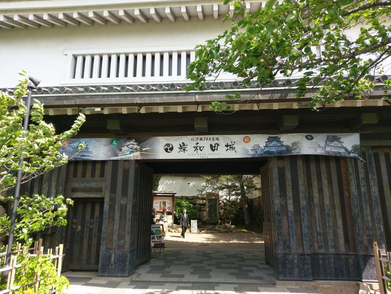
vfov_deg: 53.1
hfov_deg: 67.3
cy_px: 147
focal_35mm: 26
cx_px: 196
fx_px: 294
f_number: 1.8
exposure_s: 1/733
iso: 100
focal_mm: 4.58
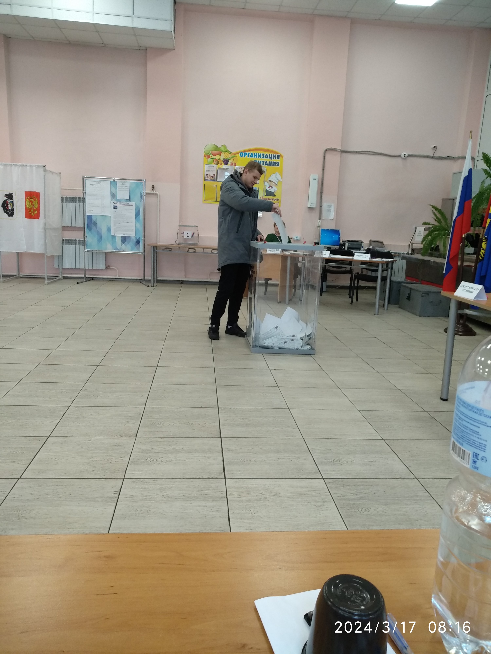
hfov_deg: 61.1
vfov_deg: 76.4
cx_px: 246
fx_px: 416
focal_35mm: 22
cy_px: 327
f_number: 2.2
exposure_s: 1/33
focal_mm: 3.81
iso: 400
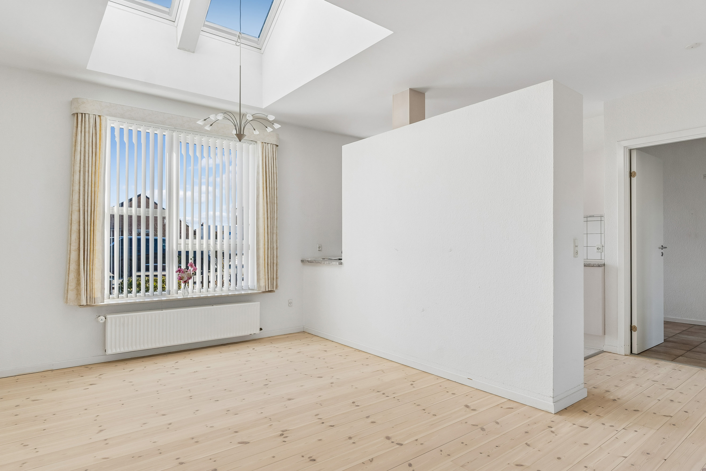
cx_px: 353
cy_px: 236
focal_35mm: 22
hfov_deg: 79.2
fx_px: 427
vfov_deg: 57.8
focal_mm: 14.5
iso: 200
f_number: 8
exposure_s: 1/40
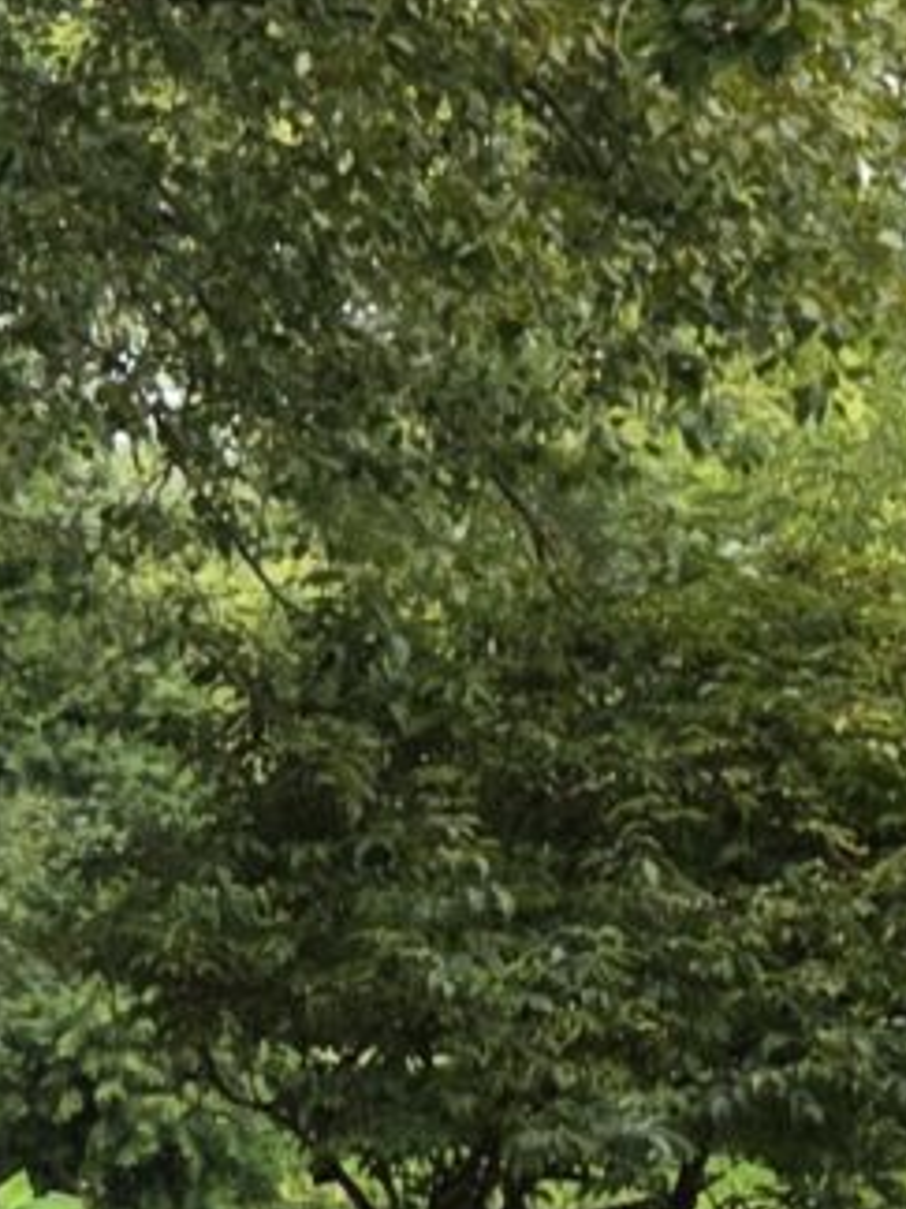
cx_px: -2423
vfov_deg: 10.8
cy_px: 1160
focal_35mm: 182
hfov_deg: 6.8
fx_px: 6351
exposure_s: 1/180
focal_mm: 6.3
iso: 40
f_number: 1.7
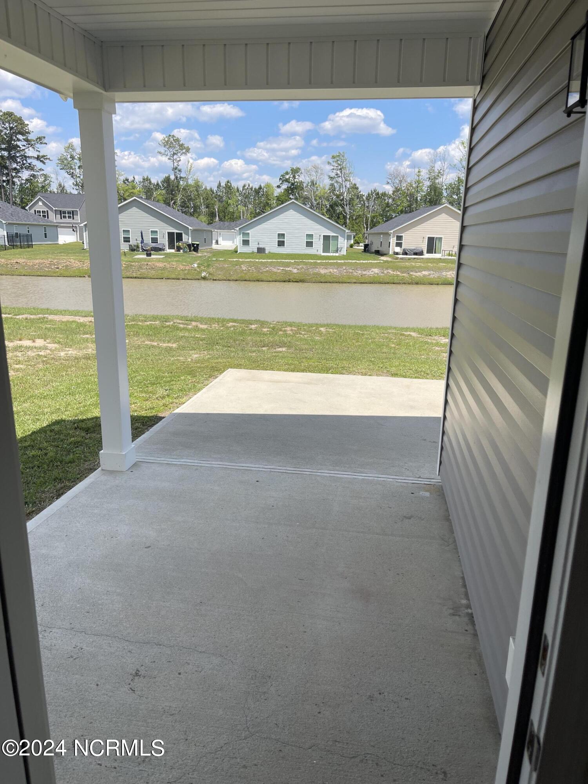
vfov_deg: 69.4
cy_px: 392
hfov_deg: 54.9
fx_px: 566
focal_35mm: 25
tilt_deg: -15.9
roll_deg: -0.6
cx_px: 294
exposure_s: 1/3257
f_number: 1.6
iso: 32
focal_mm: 5.1
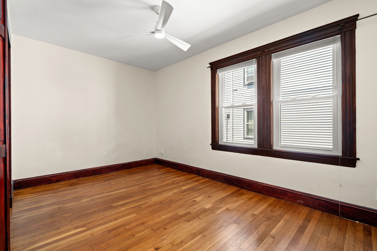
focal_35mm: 16
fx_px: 168
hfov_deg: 96.7
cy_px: 126
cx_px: 188
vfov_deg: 73.7
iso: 320
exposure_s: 1/20
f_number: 7.1
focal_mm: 16
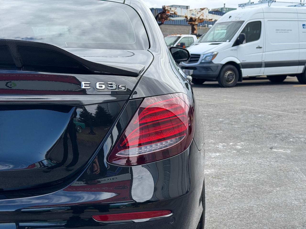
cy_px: 114
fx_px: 424
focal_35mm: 48
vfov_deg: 30.3
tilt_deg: -7.8
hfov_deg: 39.7
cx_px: 153
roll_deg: -1.5
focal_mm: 6.76
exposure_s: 1/1524
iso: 64
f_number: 1.78
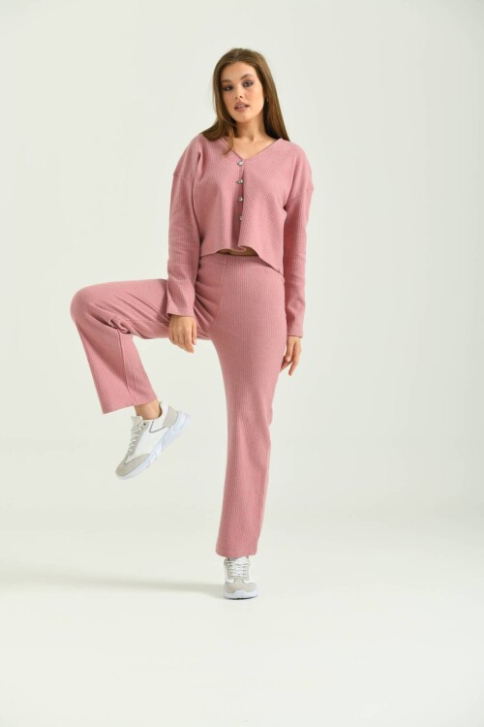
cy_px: 364
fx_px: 1412
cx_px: 242
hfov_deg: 19.5
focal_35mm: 70
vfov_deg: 28.8
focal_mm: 70
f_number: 6.3
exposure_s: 1/160
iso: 100
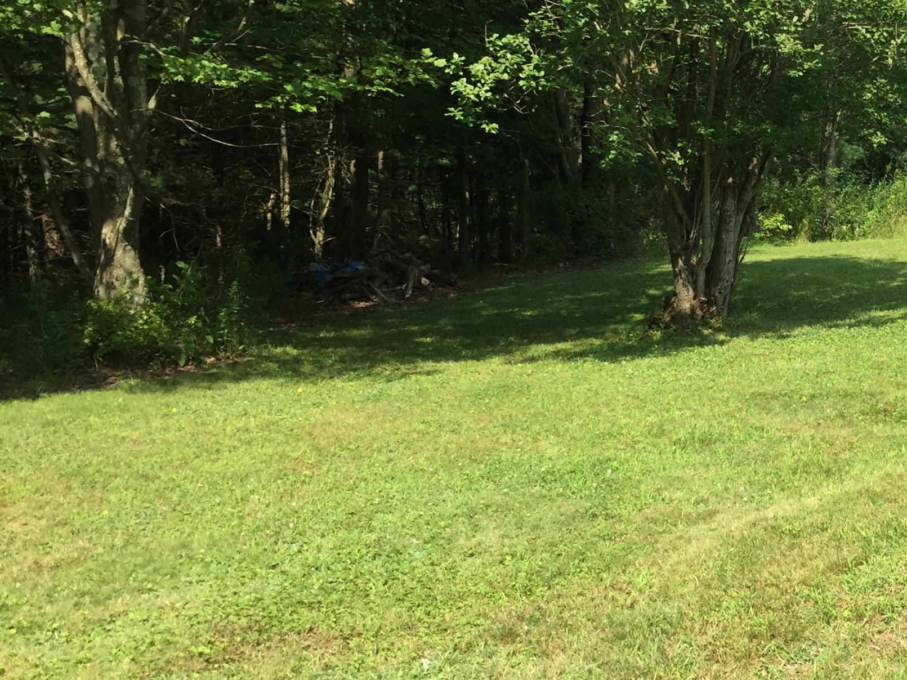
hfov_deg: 33.4
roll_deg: -0.5
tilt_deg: -5.3
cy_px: 243
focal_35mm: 54
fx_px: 1415
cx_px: 841
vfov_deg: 26.9
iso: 32
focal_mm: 4.15
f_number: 2.2
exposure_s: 1/964
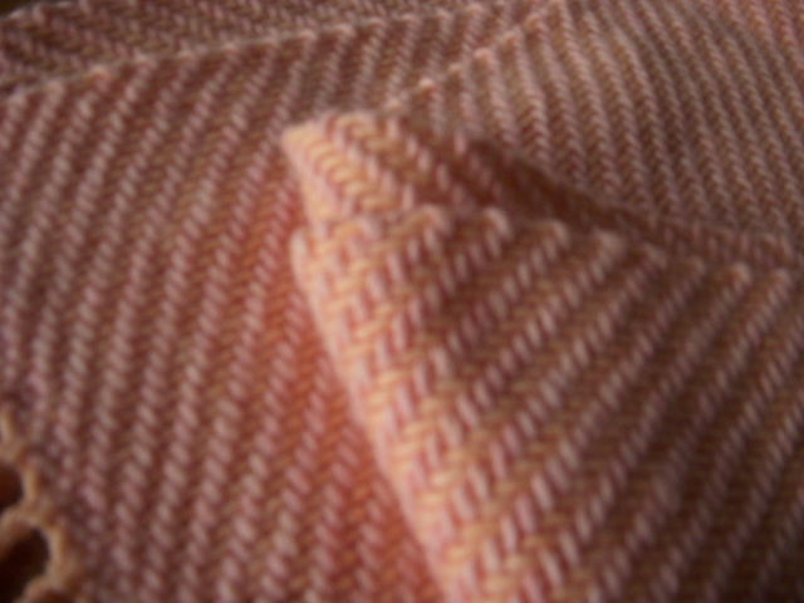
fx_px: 883
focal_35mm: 38
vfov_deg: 37.7
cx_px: 402
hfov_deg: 49.0
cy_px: 302
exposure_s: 1/30
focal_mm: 6.3
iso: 125
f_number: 3.3
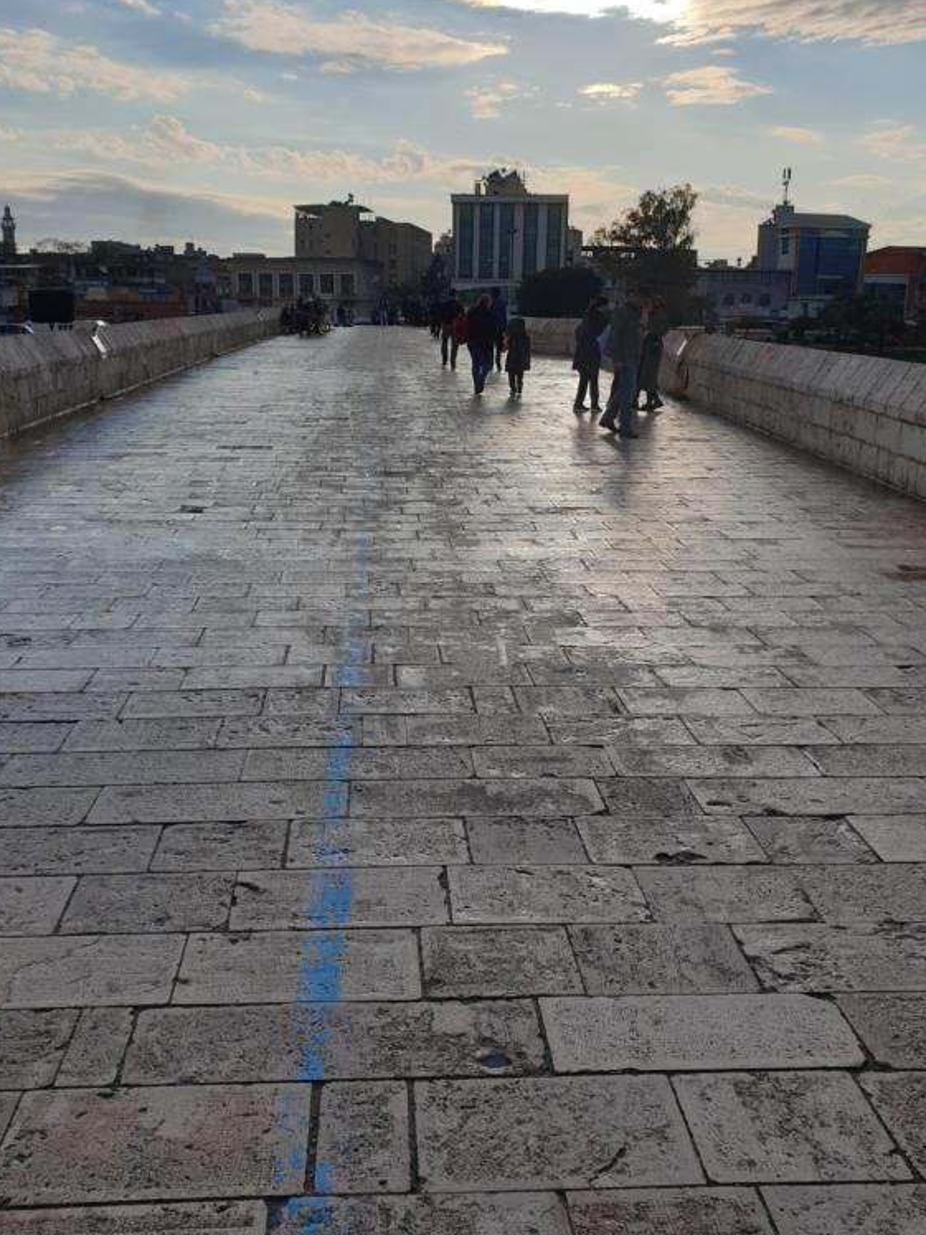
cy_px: 566
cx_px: 418
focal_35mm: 32
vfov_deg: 56.7
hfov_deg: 44.1
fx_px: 1141
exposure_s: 1/3436
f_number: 2.4
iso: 50
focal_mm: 4.3
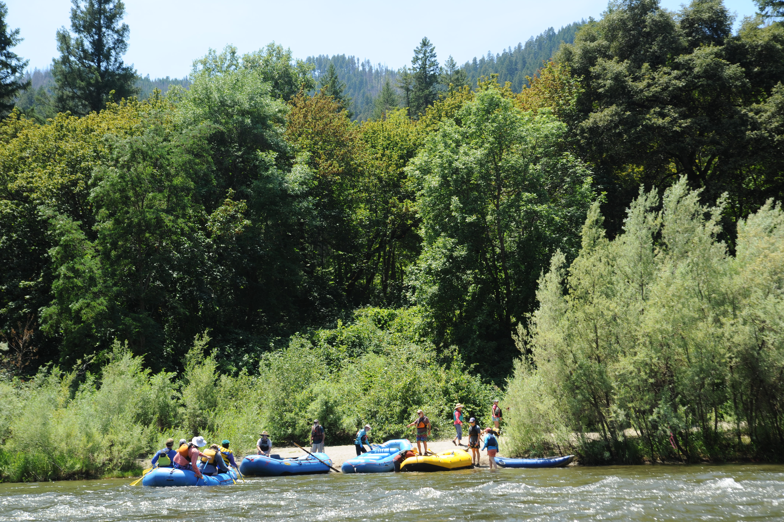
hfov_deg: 44.5
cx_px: 392
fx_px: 958
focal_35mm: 44
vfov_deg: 30.5
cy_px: 261
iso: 200
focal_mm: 44
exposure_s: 1/320
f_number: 7.1
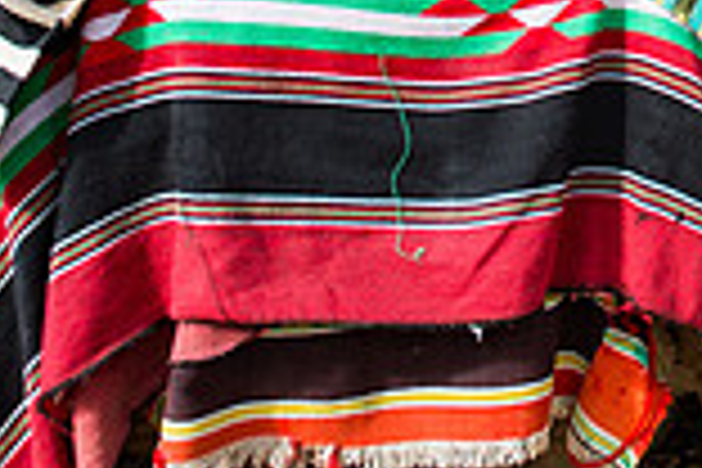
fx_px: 1735
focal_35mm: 89
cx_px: 770
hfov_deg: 21.7
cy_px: -394
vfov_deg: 13.6
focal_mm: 24
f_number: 2.8
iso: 200
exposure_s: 1/2500
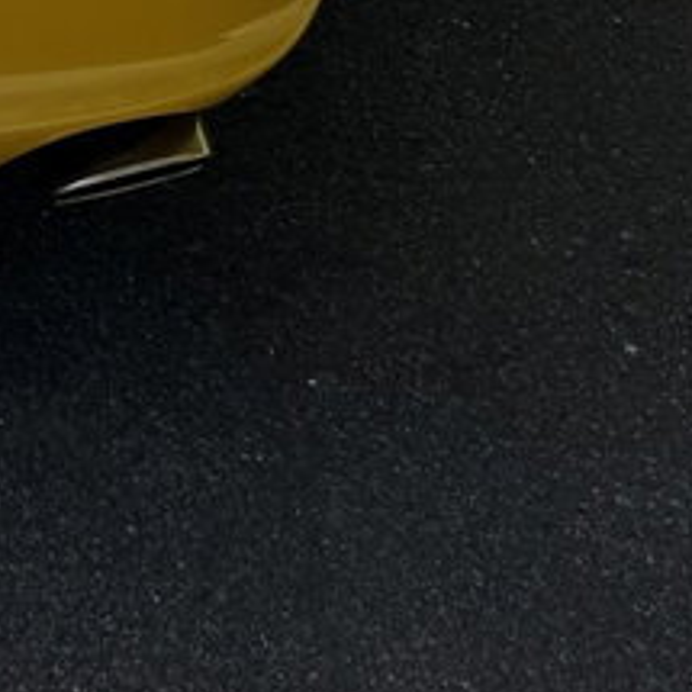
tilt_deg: -11.0
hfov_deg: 12.3
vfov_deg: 10.0
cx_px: -348
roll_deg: -1.1
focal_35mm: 135
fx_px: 3053
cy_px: -1337
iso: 80
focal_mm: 6.76
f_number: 1.78
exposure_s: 1/2604
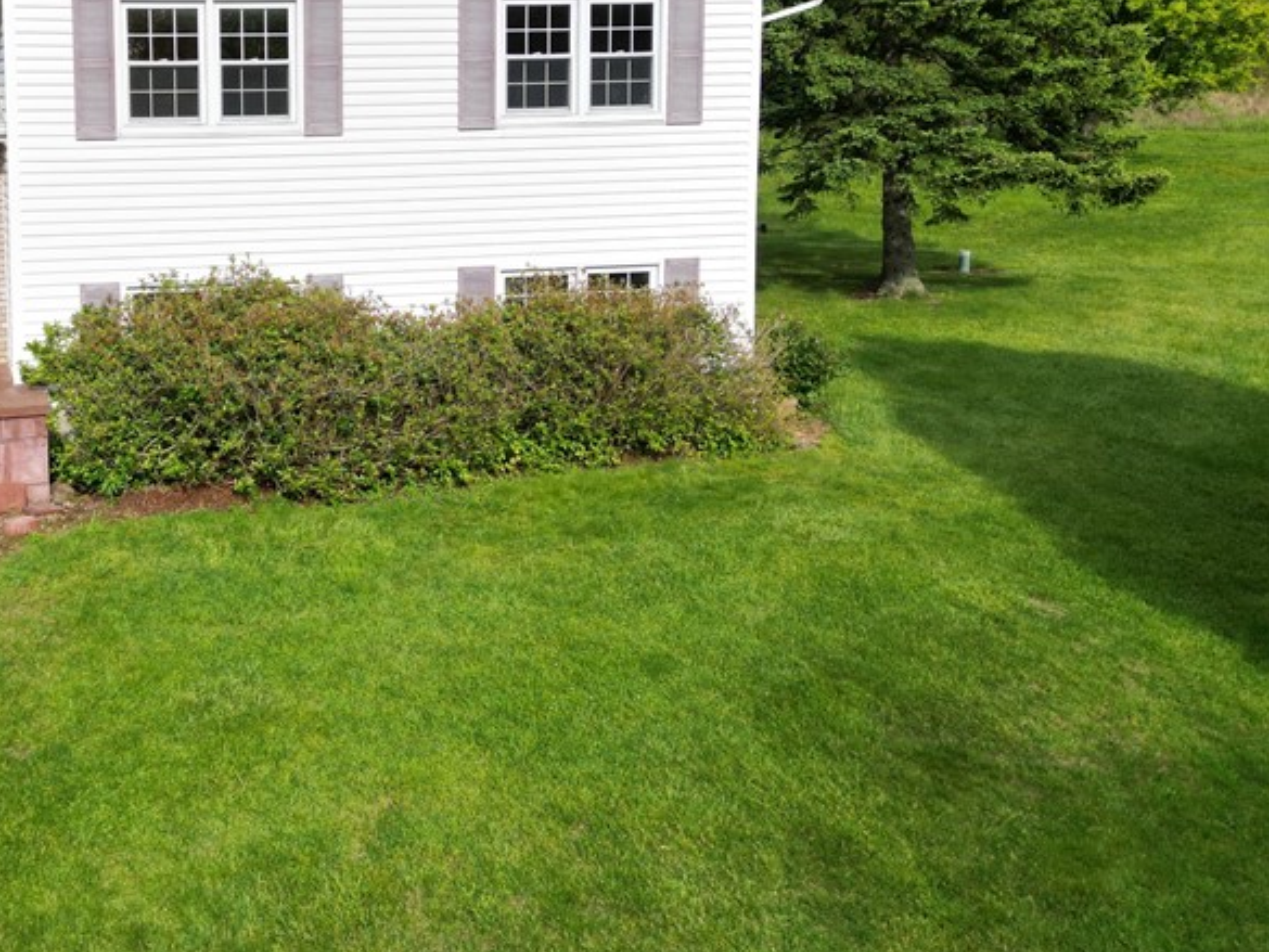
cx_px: 230
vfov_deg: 33.8
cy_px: 265
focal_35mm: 42
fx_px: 1540
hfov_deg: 42.5
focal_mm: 6.72
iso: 110
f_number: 1.7
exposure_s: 1/3000
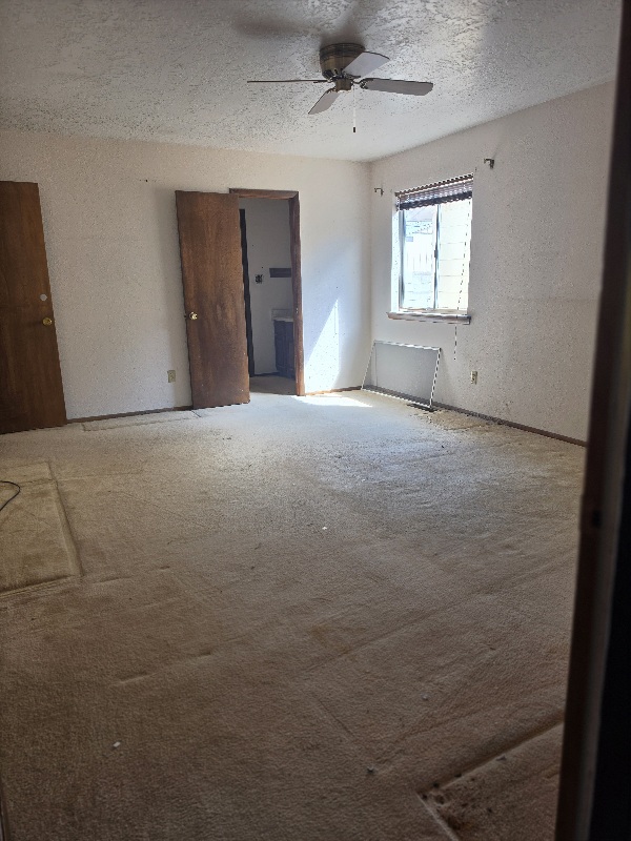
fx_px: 559
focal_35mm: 23
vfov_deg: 73.9
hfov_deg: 58.9
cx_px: 316
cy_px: 420
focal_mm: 6.5
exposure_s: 1/182
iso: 64
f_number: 1.4
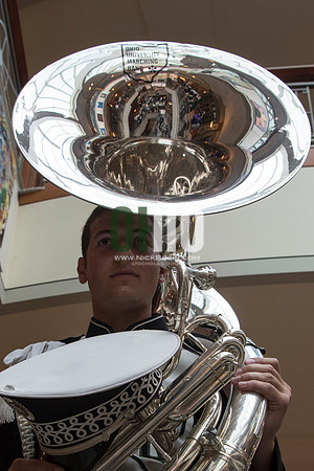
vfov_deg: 38.3
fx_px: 666
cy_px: 333
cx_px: 143
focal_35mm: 51
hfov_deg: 26.5
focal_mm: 24
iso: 640
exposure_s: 1/320
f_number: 6.3
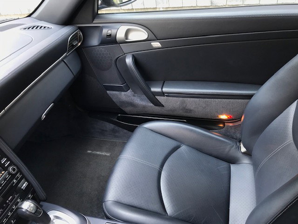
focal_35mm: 28
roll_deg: +11.0
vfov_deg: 49.7
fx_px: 241
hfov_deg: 63.4
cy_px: 112
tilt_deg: -36.4
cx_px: 149
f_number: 1.8
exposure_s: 1/45
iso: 25
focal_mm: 3.99
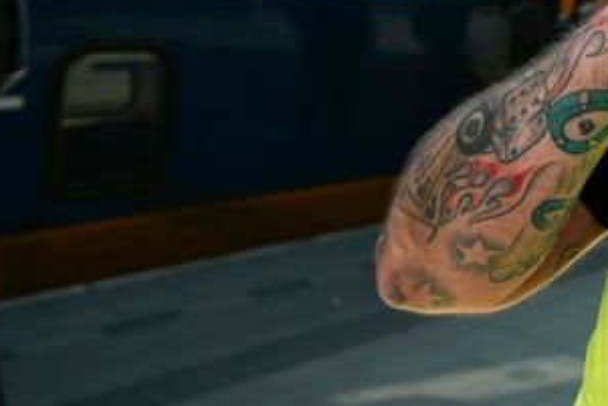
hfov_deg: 29.1
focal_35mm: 51
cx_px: 844
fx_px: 862
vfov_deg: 25.1
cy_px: -10
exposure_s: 1/640
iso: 125
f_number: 2.8
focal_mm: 16
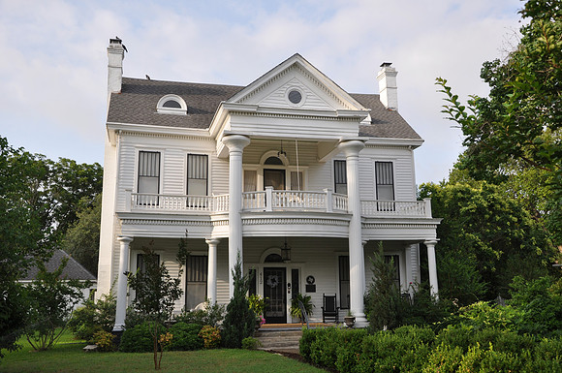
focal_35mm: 36
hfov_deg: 53.2
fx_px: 561
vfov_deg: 36.8
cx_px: 281
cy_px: 186
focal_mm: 24
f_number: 6.3
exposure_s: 1/160
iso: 200
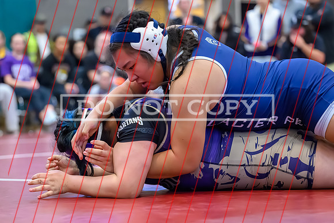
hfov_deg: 17.2
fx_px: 1101
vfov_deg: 11.6
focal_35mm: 119
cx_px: 144
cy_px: 135
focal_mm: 93
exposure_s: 1/640
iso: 10000
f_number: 2.8
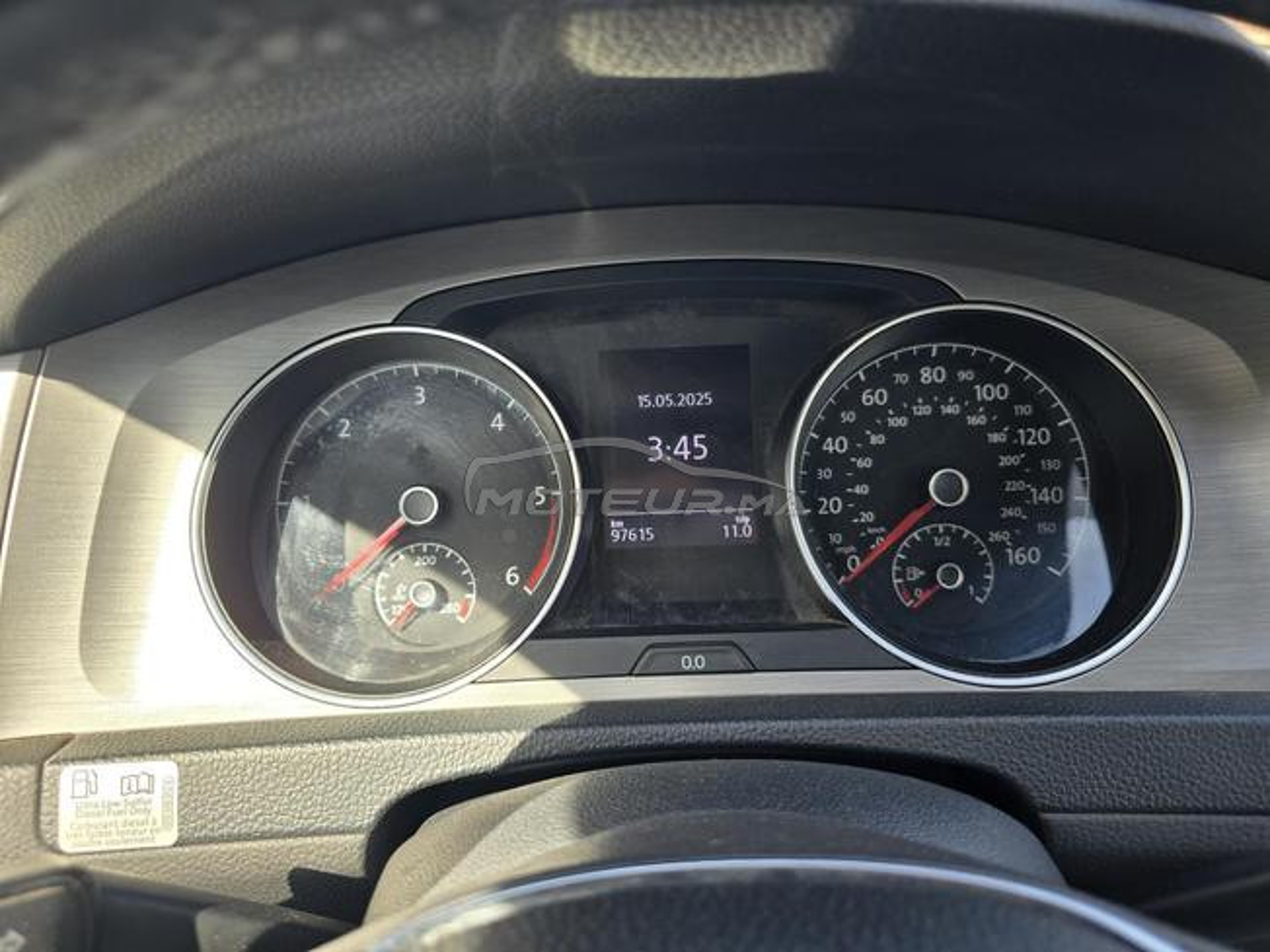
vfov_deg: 58.9
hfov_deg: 73.9
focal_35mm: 23
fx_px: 844
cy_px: 476
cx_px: 635
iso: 32
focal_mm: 6.3
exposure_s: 1/180
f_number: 1.7
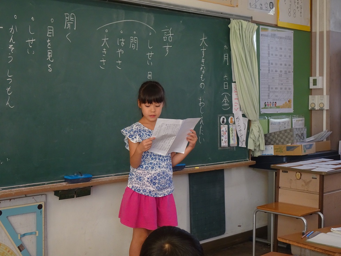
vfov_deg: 27.0
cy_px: 128
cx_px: 170
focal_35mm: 54
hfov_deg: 35.5
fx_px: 532
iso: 400
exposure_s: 1/80
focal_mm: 9.18
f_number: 4.5
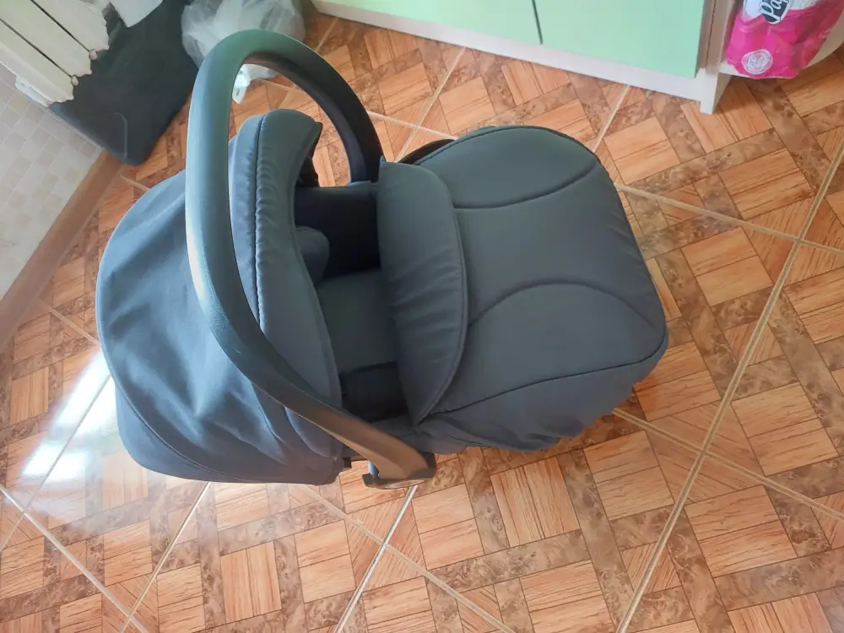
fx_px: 561
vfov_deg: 58.9
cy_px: 316
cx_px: 422
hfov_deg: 73.9
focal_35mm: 23
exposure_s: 1/50
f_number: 1.8
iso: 500
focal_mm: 5.06
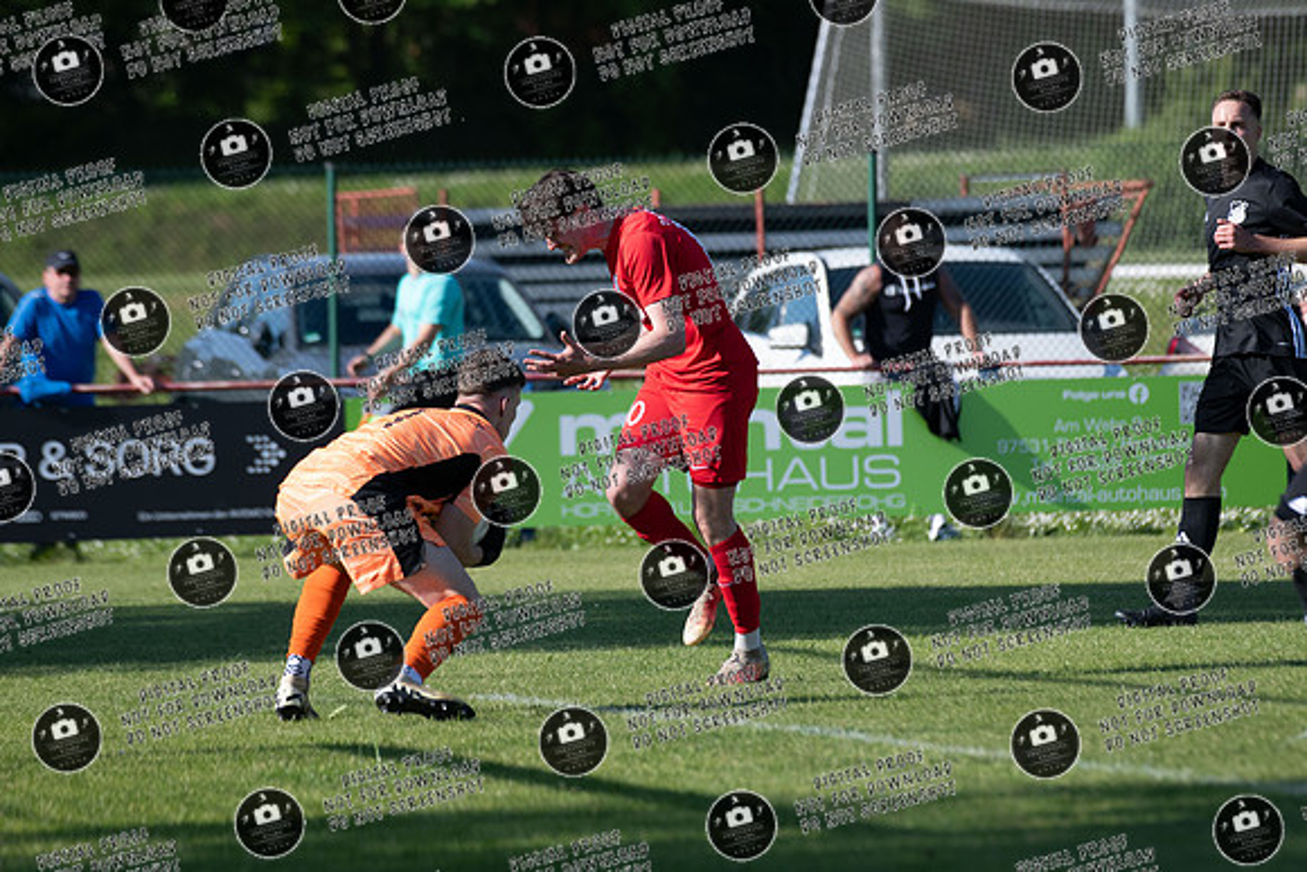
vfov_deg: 3.7
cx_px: 682
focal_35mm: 369
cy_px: 401
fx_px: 13391
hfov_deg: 5.6
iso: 450
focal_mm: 310
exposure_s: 1/1600
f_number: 5.6
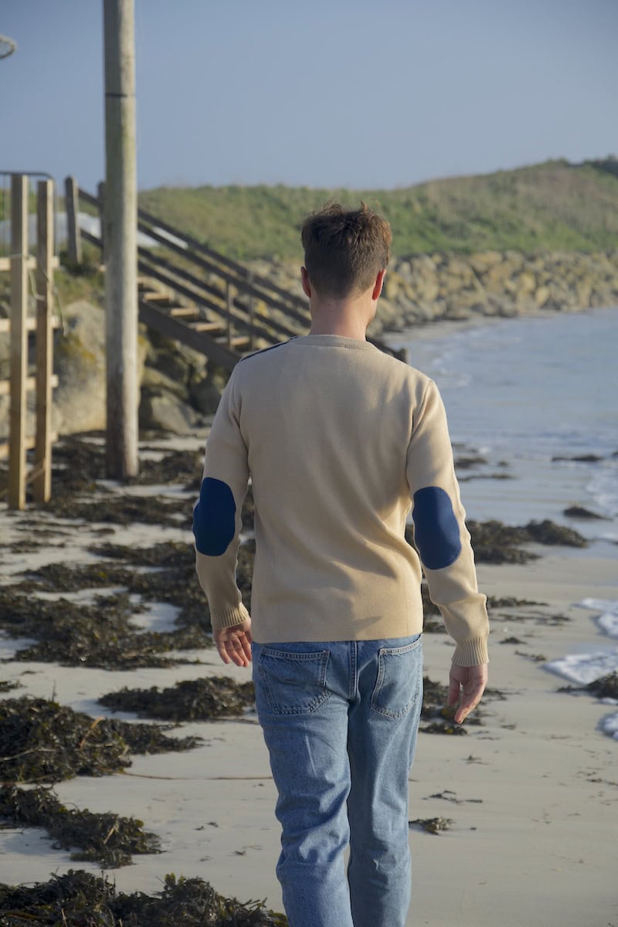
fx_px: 2884
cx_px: 309
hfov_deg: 12.2
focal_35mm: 112
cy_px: 464
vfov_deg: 18.3
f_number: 5.3
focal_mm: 75
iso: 100
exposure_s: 1/500
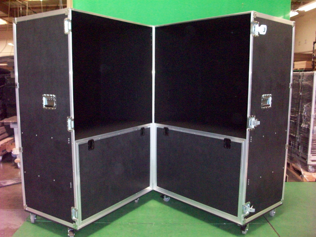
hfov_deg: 54.0
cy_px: 118
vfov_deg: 41.8
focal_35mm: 34
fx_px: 310
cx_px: 158
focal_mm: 5.7
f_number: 2.8
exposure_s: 1/60
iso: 320
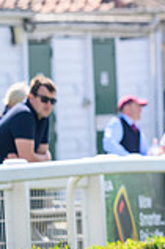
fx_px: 6139
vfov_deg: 2.3
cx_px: 546
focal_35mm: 891
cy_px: -10
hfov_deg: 1.5
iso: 400
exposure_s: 1/1000
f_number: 6.3
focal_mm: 200
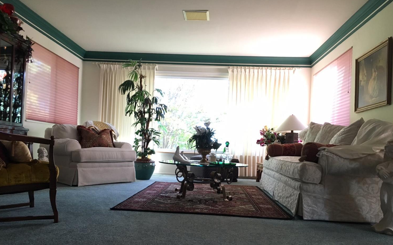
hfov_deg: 61.2
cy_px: 145
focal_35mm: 31
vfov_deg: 40.4
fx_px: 332
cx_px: 197
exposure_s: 1/30
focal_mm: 4.15
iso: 160
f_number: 2.2
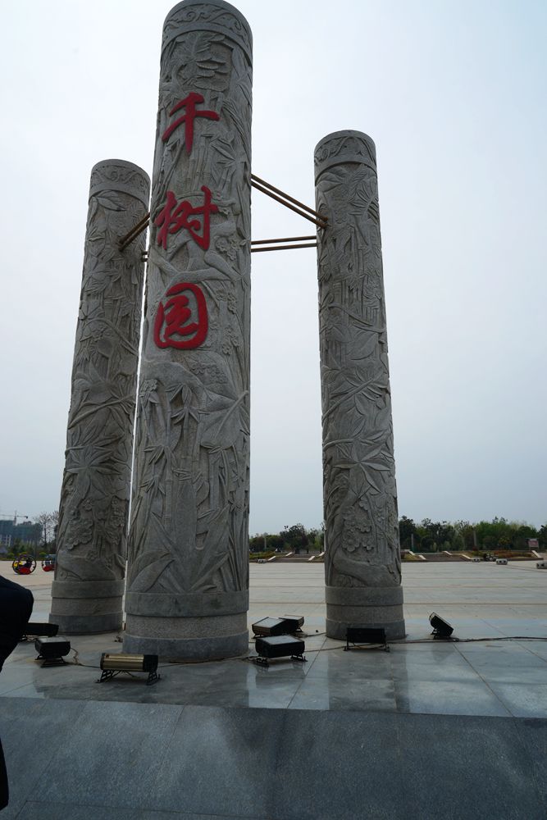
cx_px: 274
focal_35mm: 24
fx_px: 547
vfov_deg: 73.7
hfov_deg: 53.1
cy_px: 410
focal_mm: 24
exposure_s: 1/400
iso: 160
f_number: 13
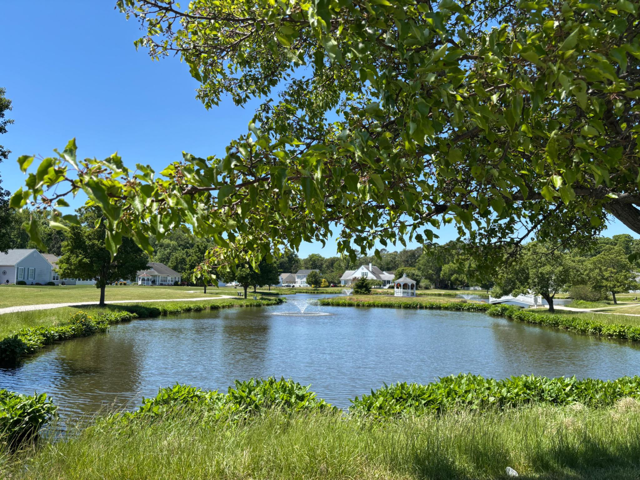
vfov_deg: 53.1
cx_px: 320
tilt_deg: +5.1
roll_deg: -0.1
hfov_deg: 67.3
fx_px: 481
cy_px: 240
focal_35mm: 26
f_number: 1.6
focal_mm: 5.96
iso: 50
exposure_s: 1/1984
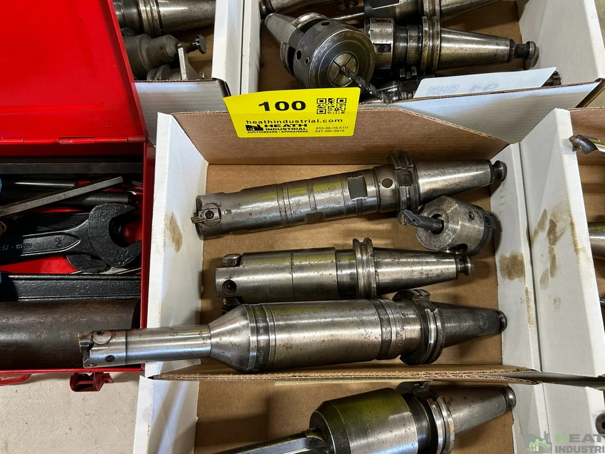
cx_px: 307
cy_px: 229
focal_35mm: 27
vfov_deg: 51.4
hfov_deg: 65.3
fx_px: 472
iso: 80
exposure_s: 1/60
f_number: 1.5
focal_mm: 5.7
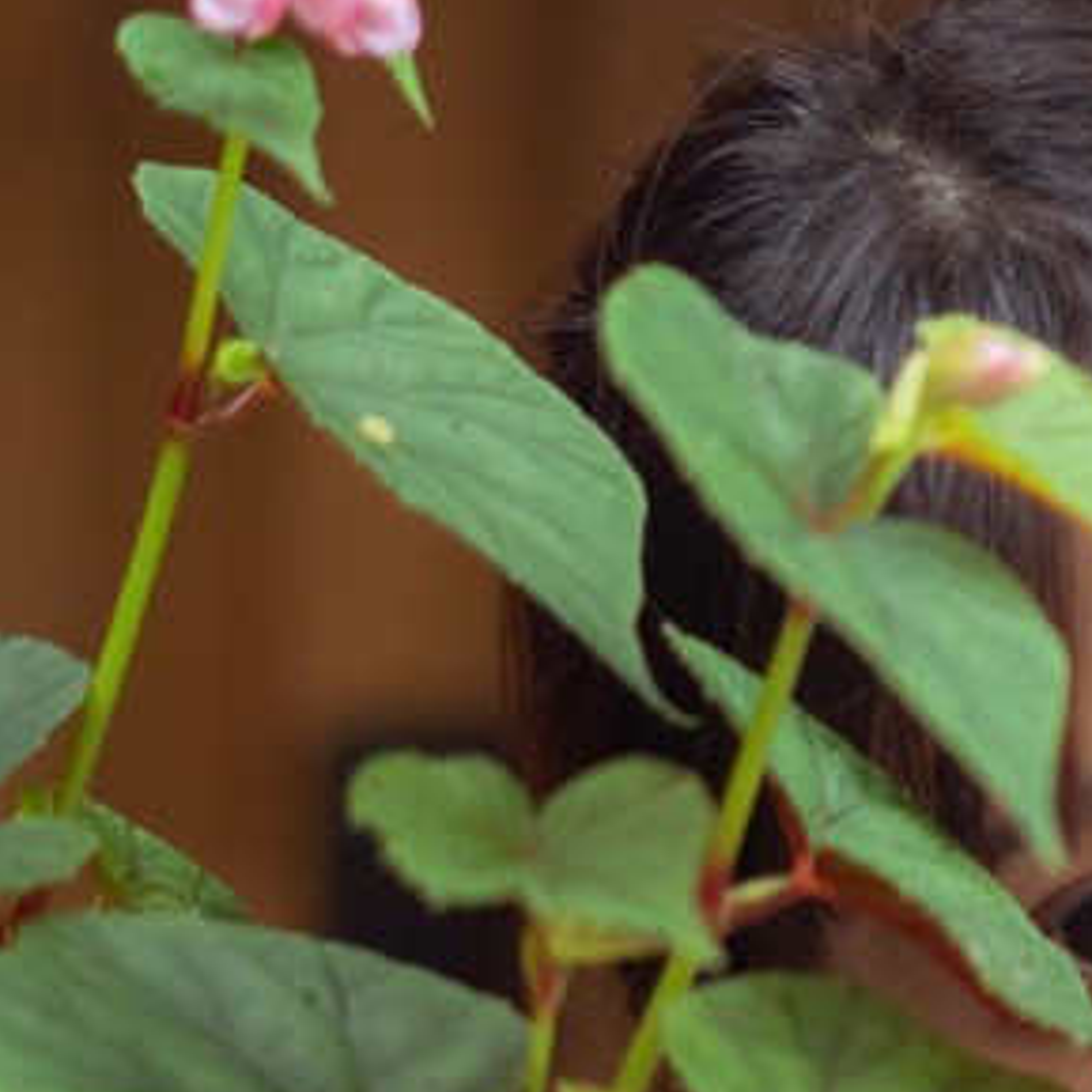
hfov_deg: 6.7
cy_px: 835
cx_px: 1644
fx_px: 9244
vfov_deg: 6.8
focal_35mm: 259
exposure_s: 1/40
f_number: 1.8
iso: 1000
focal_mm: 55
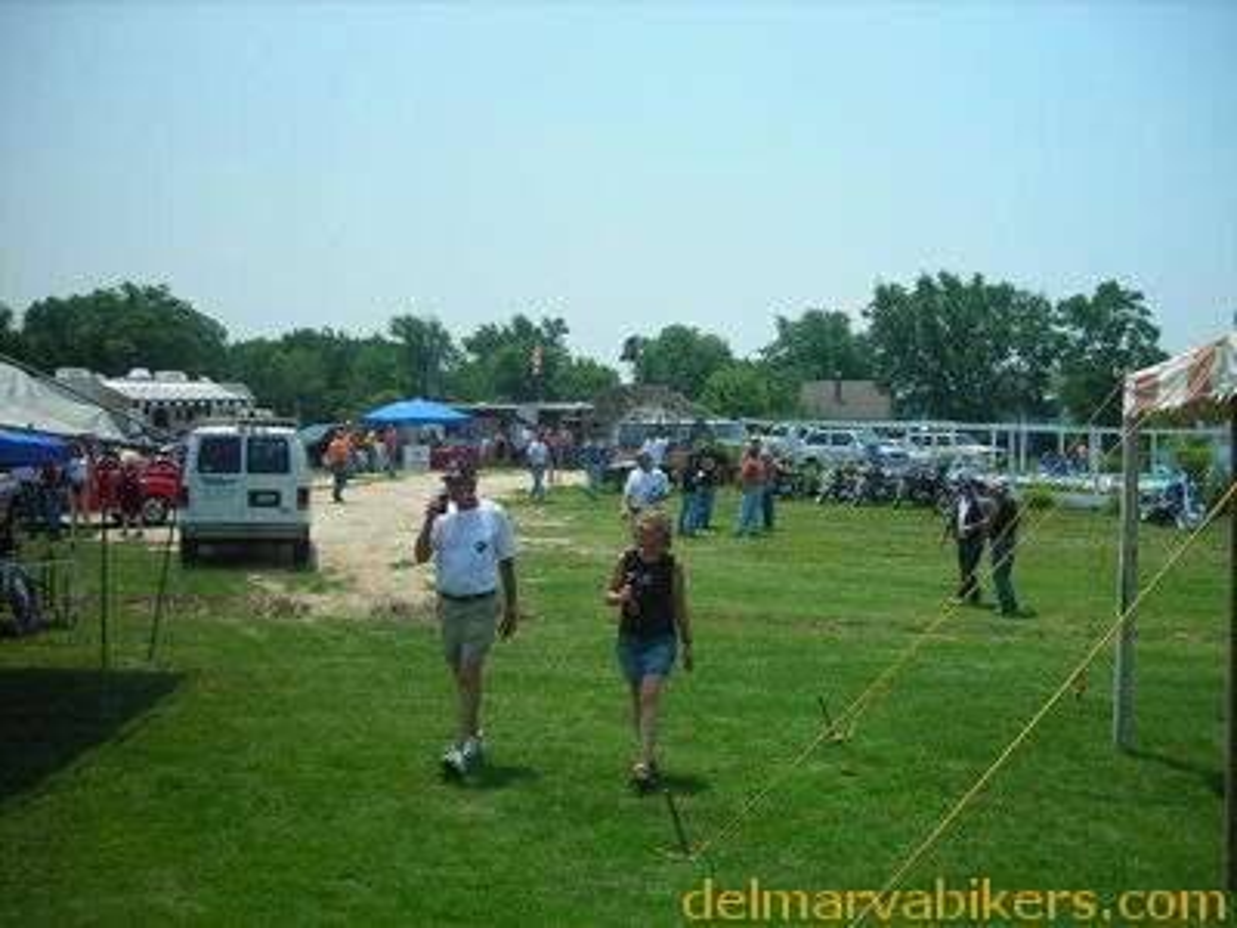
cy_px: 464
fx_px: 1358
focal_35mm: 38
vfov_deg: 37.7
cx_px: 618
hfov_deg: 49.0
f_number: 6.4
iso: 50
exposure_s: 1/190
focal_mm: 6.3
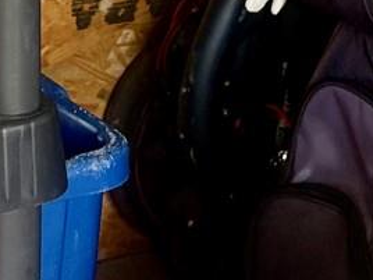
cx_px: 77
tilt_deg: -2.9
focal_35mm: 155
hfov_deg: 12.7
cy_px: -488
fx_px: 1670
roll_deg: -0.1
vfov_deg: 8.4
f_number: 1.6
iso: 125
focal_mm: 5.96
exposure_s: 1/60
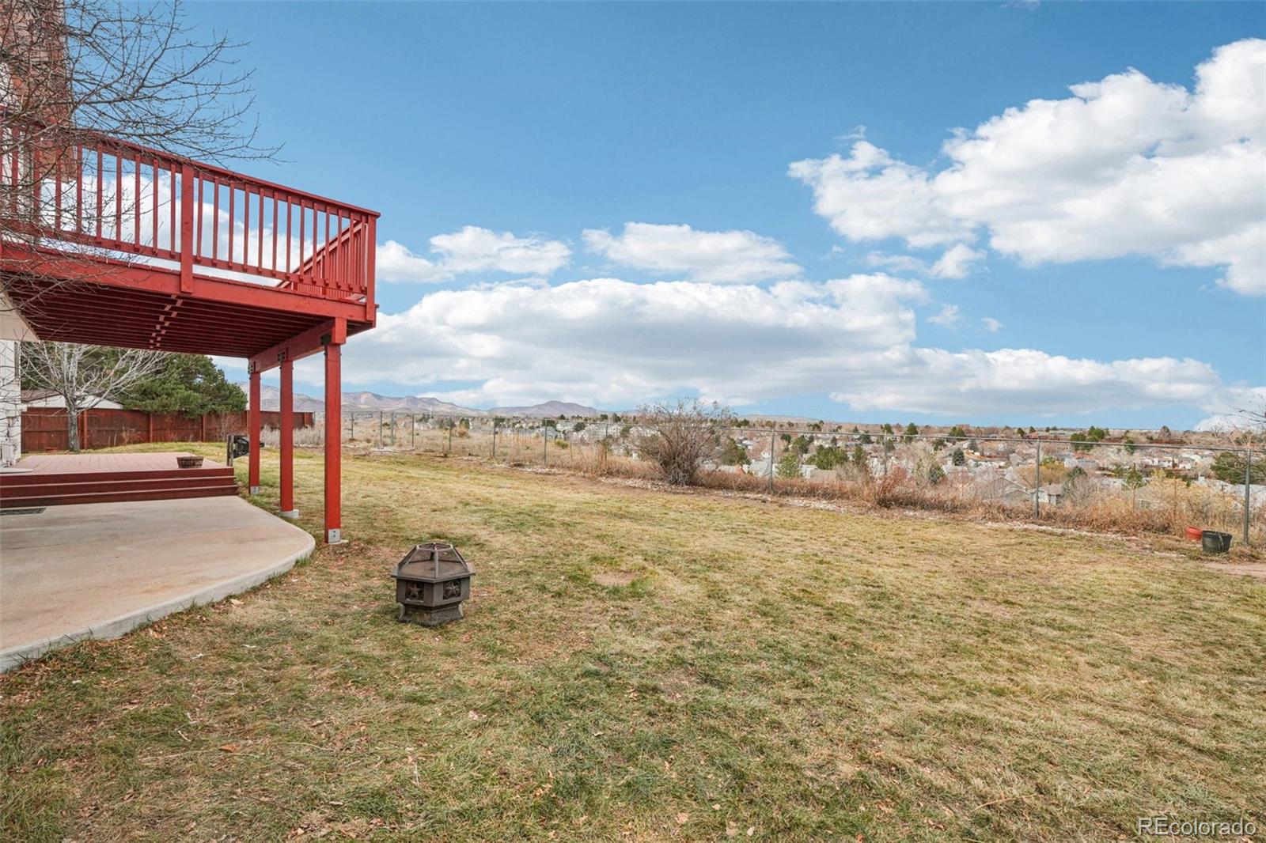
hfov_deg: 98.2
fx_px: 548
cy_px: 422
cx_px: 633
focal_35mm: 16
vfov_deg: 75.1
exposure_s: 1/640
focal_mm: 10.4
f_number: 8
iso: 800
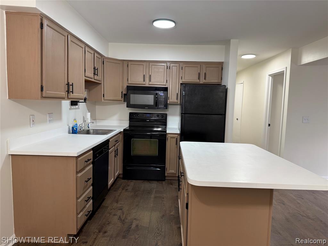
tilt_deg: -5.8
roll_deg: -2.1
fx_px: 227
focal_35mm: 24
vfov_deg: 56.8
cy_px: 123
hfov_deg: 71.6
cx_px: 164
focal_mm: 6.76
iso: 160
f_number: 1.78
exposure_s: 1/120
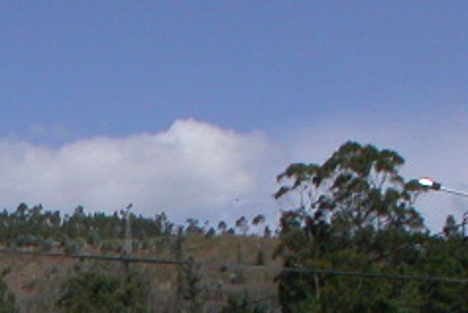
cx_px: -228
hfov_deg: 11.6
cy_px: 533
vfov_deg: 7.9
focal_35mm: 170
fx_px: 2211
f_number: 7.5
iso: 100
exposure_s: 1/524
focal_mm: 7.85
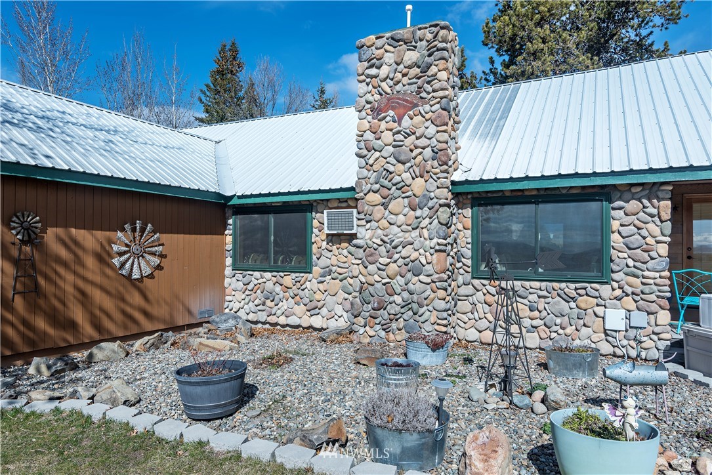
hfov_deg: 71.5
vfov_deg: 51.3
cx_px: 356
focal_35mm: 25
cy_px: 238
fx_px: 495
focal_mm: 25
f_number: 11
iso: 200
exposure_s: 1/320
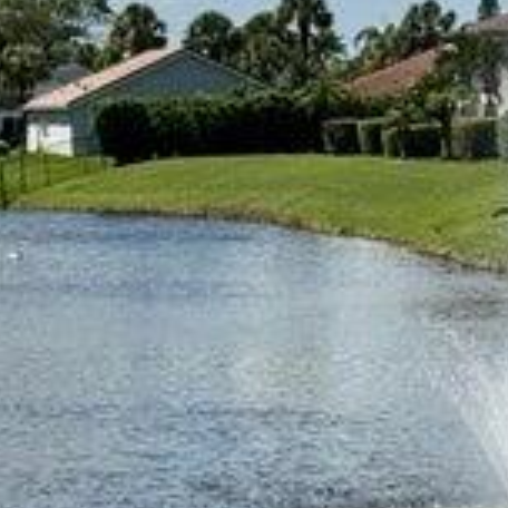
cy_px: 184
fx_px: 3952
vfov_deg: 7.4
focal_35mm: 238
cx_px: 460
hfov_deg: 7.3
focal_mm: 6.76
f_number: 1.78
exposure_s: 1/9009
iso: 64
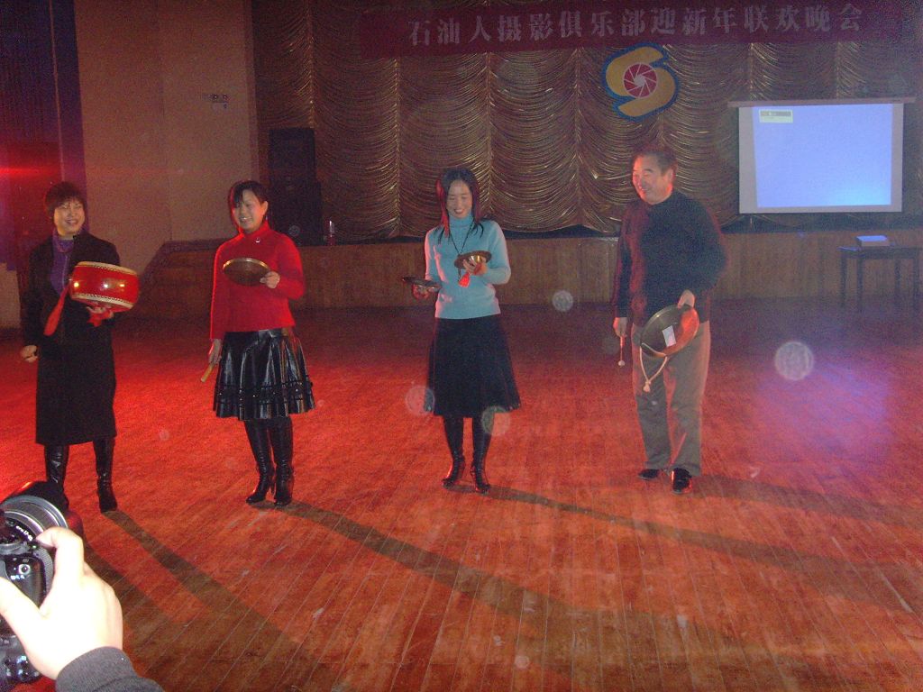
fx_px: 1040
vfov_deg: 36.8
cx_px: 462
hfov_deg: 47.9
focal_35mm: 39
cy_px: 346
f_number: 3.5
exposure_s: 1/45
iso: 400
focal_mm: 6.6
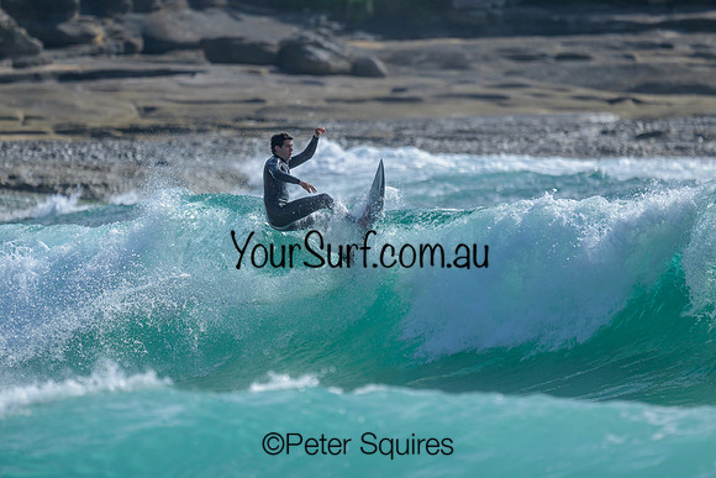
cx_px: 358
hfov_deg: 2.6
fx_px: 15914
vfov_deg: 1.7
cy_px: 239
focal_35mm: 800
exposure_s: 1/2000
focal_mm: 800
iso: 220
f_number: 6.3
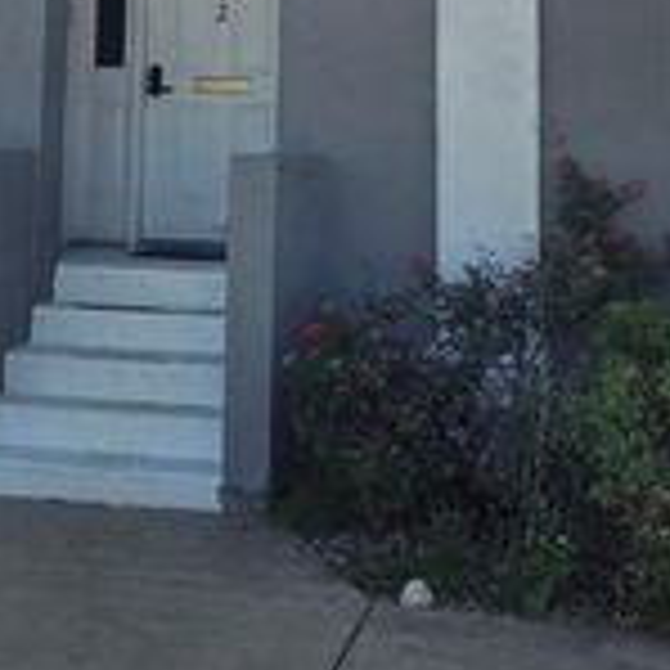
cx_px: 220
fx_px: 1489
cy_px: -56
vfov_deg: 23.8
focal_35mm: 68
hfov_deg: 25.2
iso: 25
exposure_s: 1/2169
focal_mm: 5.4
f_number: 1.8
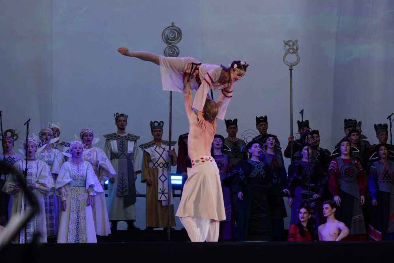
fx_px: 1084
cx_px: 197
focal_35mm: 99
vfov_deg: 13.8
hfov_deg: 20.6
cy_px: 132
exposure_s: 1/640
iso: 320
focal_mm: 66
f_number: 4
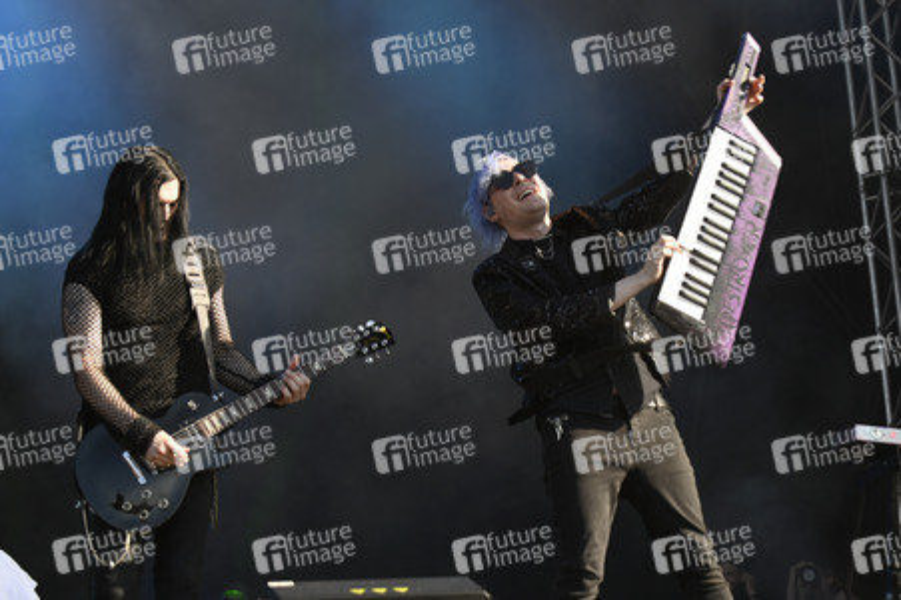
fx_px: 1876
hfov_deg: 27.0
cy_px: 300
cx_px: 450
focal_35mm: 75
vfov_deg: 18.2
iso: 200
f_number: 5.6
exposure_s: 1/500
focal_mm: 75
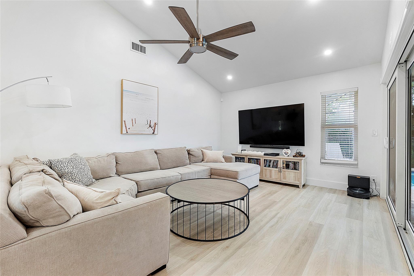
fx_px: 172
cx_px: 207
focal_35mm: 15
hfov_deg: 100.4
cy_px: 138
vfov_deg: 77.3
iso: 250
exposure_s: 1/8
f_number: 8
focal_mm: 10
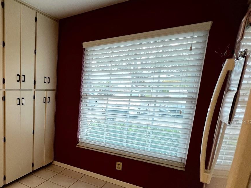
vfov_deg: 55.8
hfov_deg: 59.7
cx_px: 21
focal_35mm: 24
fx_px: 174
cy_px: 122
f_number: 1.8
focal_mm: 1.57
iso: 160
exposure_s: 1/120
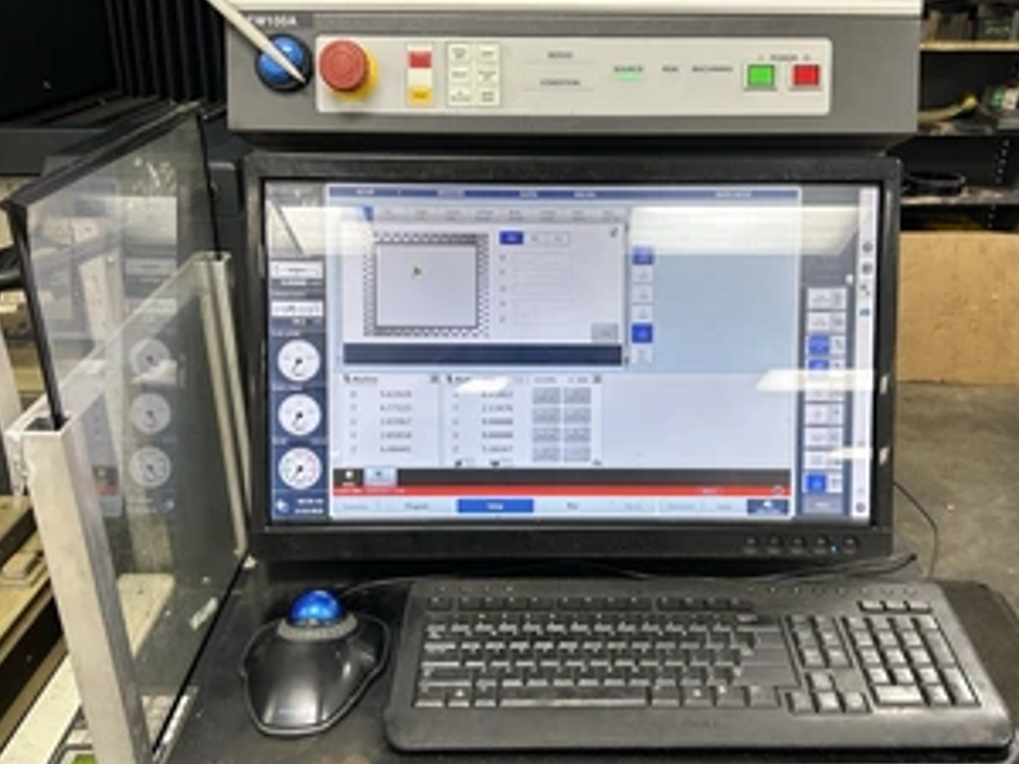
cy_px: 394
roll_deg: +0.2
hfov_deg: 56.7
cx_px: 554
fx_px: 942
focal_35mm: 32
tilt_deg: -21.8
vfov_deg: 44.2
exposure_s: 1/120
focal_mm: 6.86
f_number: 1.78
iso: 160
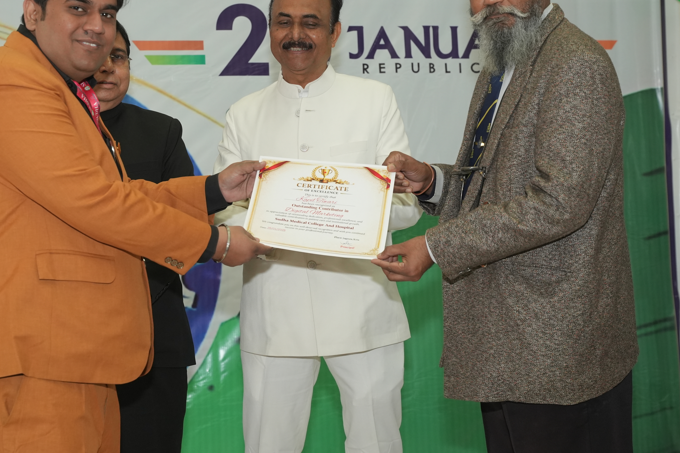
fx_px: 1243
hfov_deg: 30.6
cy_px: 170
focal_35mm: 66
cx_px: 295
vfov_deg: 20.6
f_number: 4.5
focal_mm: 47.6
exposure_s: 1/200
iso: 1600
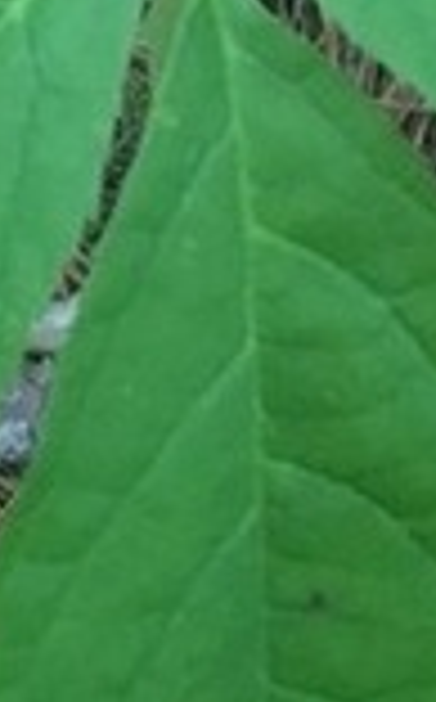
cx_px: 270
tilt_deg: -54.9
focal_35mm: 237
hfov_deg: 5.5
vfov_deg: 8.3
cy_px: -860
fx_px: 4523
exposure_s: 1/120
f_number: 2.2
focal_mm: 4.15
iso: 40
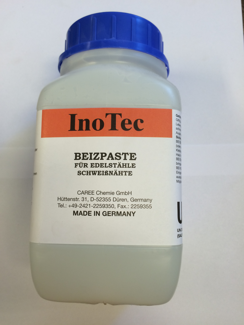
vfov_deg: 61.7
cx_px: 122
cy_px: 162
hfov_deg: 48.2
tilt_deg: -81.4
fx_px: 273
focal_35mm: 29
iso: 40
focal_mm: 4.15
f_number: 2.2
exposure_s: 1/33
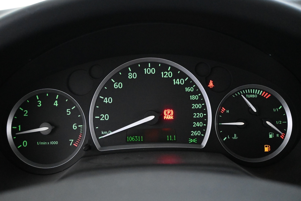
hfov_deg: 51.3
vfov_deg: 35.5
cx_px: 150
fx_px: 314
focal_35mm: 38
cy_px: 100
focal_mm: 25
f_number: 4.2
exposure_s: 1/40
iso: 9000
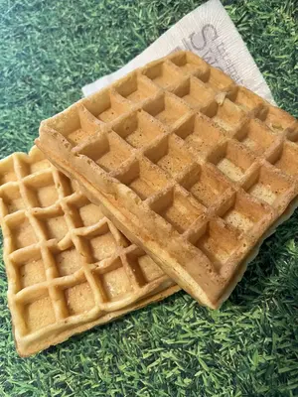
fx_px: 298
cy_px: 198
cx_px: 149
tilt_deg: -68.2
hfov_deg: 53.1
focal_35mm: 26
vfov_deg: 67.3
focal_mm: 5.1
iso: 500
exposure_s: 1/60
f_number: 1.6
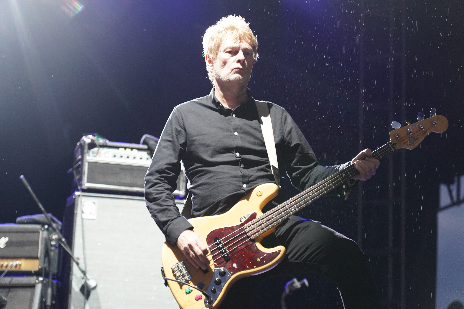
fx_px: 1250
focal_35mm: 97
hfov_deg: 21.0
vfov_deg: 14.1
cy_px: 154
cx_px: 232
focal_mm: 97
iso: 4000
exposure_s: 1/160
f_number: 4
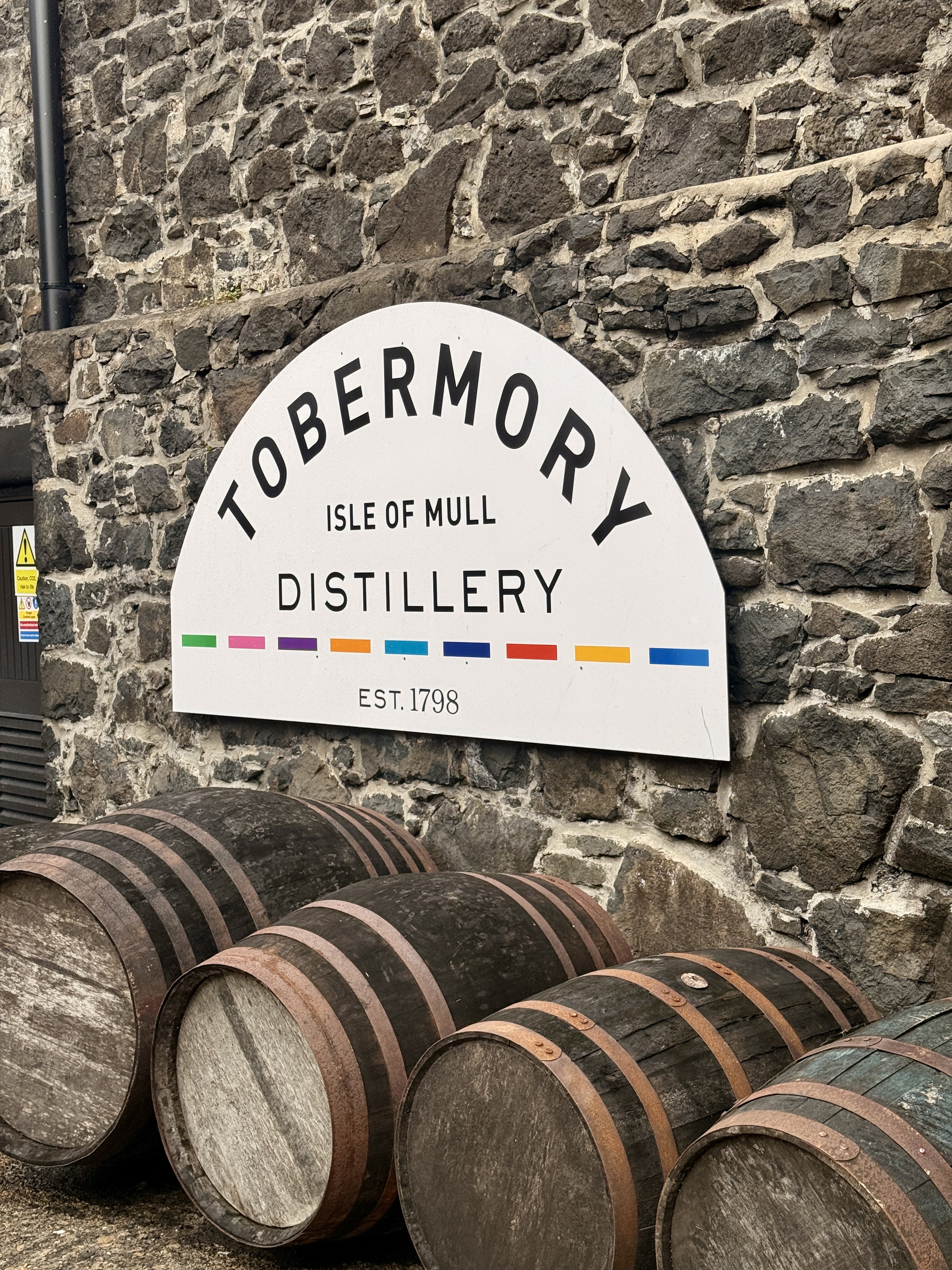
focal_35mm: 48
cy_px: 635
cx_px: 476
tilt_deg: -2.7
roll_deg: +0.9
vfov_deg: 39.7
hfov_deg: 30.3
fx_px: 1760
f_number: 1.78
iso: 64
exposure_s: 1/475
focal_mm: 6.76
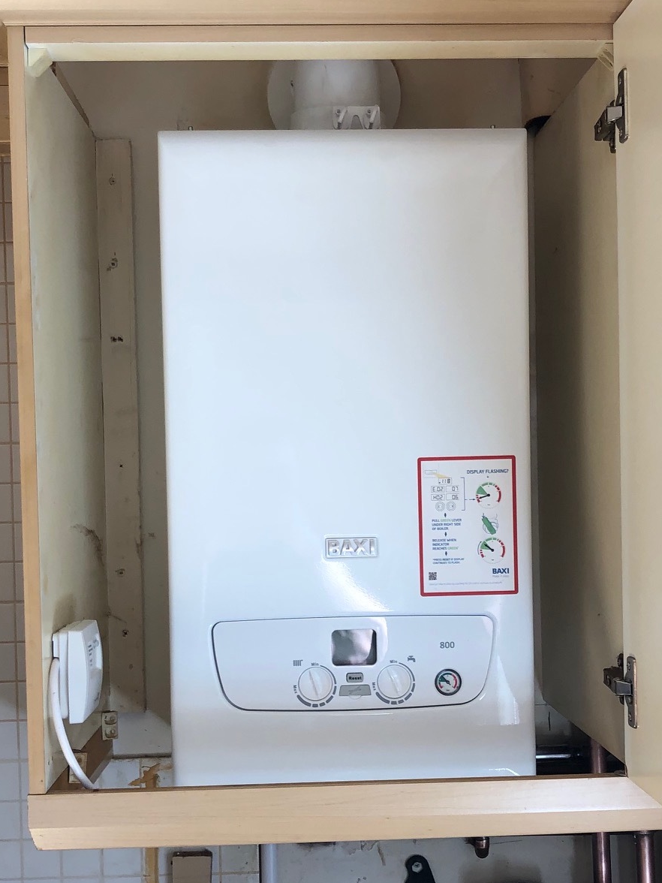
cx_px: 335
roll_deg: +1.7
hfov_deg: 30.3
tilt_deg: -1.1
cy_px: 515
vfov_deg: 39.5
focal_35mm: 48
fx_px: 1224
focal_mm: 3.99
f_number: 1.8
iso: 40
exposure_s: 1/120
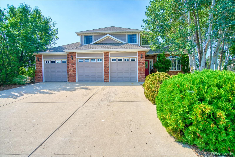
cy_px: 78
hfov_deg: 84.0
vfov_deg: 61.9
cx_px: 118
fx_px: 131
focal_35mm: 20
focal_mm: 20
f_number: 4.5
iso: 500
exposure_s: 1/2000
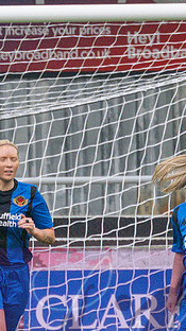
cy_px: 327
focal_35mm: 2136
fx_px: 18769
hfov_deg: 0.6
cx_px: 353
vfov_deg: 1.0
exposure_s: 1/1000
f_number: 4
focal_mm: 300
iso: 500
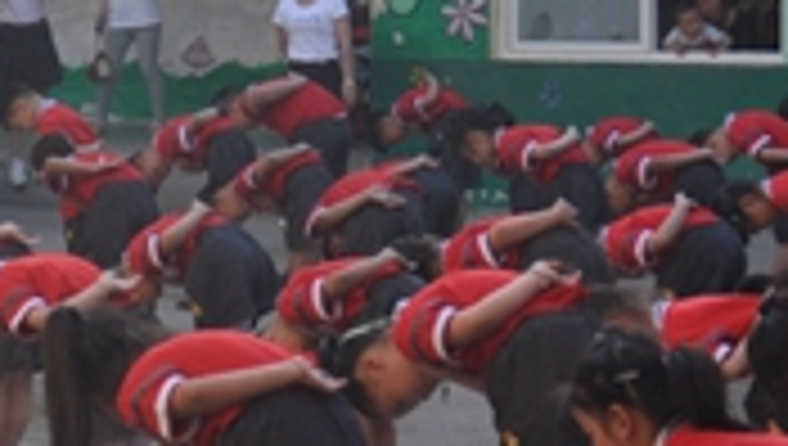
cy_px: -47
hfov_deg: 16.3
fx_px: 2699
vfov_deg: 9.3
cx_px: 14
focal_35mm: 129
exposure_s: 1/500
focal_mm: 18
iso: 280
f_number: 3.5
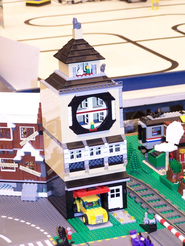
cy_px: 123
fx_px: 834
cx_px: 92
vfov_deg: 16.8
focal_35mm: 117
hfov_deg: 12.7
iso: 80
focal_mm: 19.4
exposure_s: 1/3
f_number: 3.2
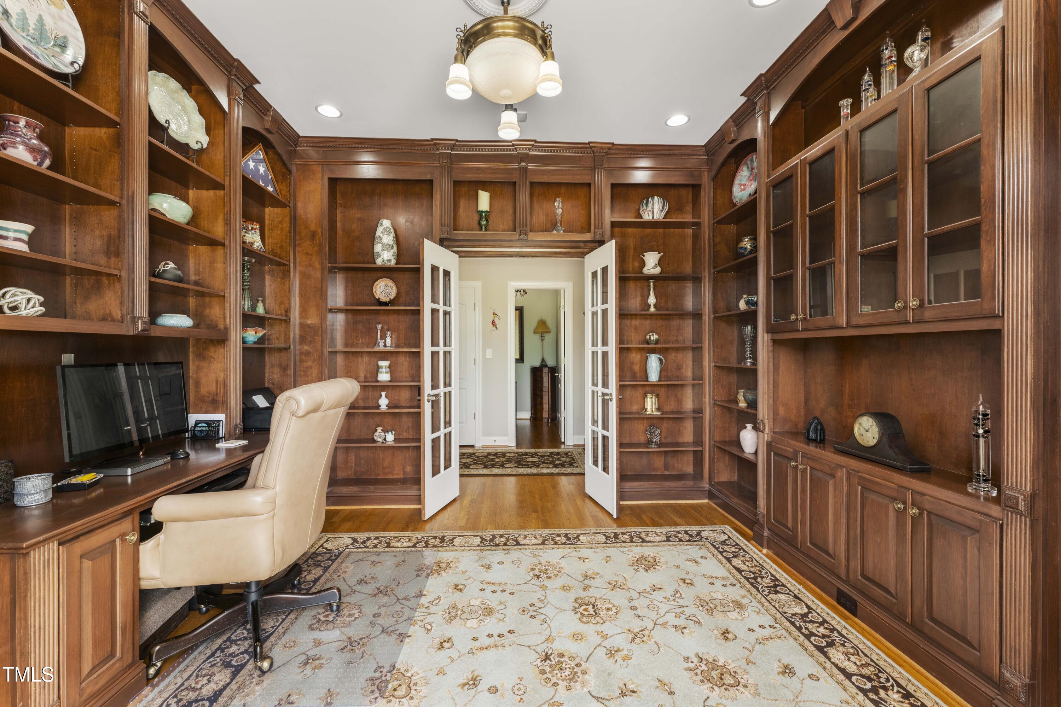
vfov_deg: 81.2
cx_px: 530
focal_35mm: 14
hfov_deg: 104.3
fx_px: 413
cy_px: 354
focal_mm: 14
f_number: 8
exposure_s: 1/10
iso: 400
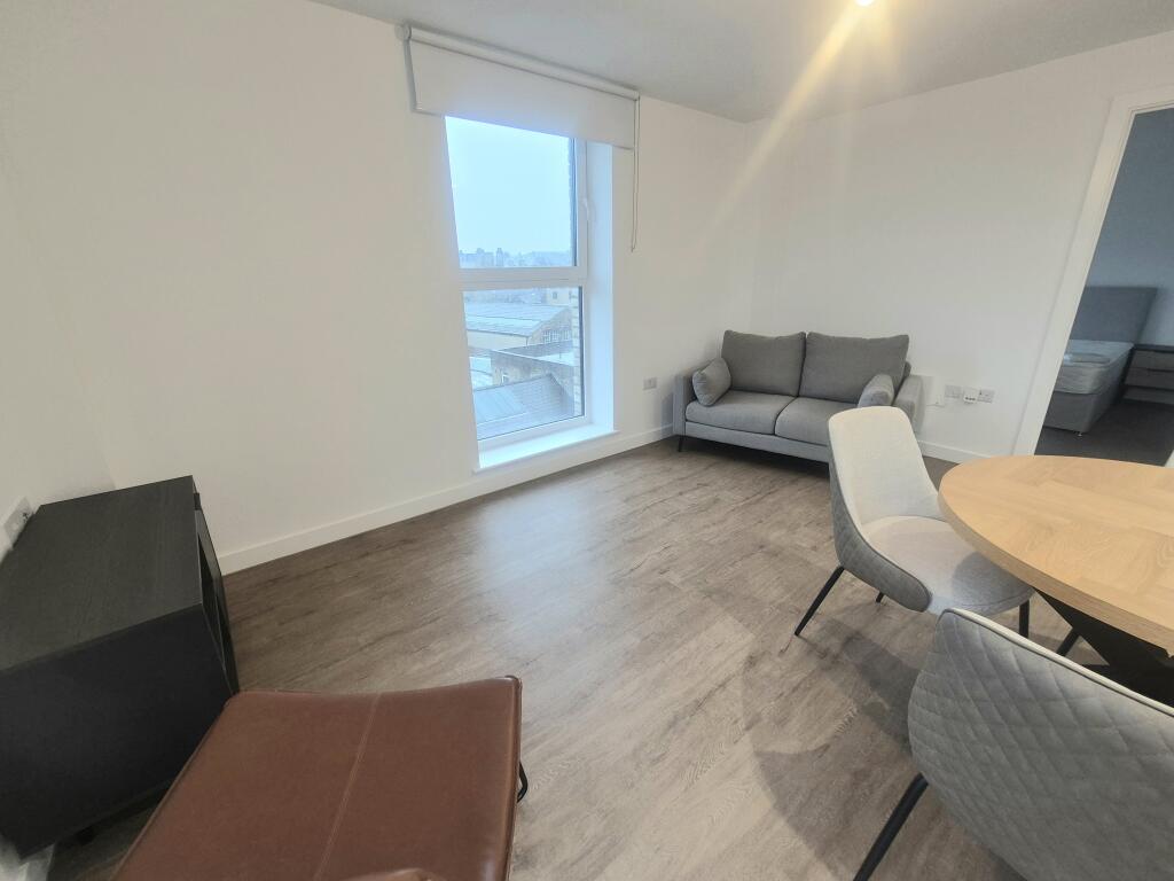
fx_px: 441
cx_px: 587
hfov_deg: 106.2
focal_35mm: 13
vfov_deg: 89.9
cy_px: 440
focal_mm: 2.2
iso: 125
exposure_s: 1/50
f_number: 2.2
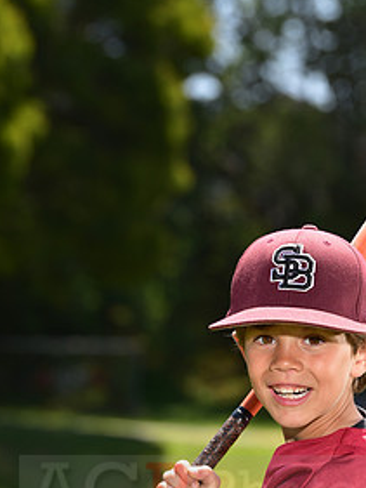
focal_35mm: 268
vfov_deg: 7.4
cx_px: 329
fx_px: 3775
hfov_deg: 5.5
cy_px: 479
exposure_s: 1/250
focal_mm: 135
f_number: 5.6
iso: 80
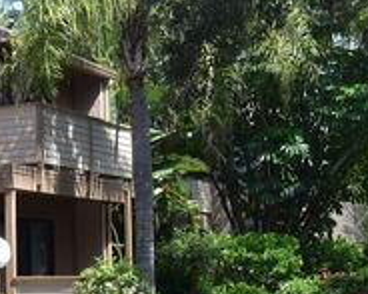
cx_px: -52
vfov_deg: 16.7
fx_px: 1001
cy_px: 186
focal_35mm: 92
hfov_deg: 19.8
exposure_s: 1/320
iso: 400
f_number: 10
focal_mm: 24
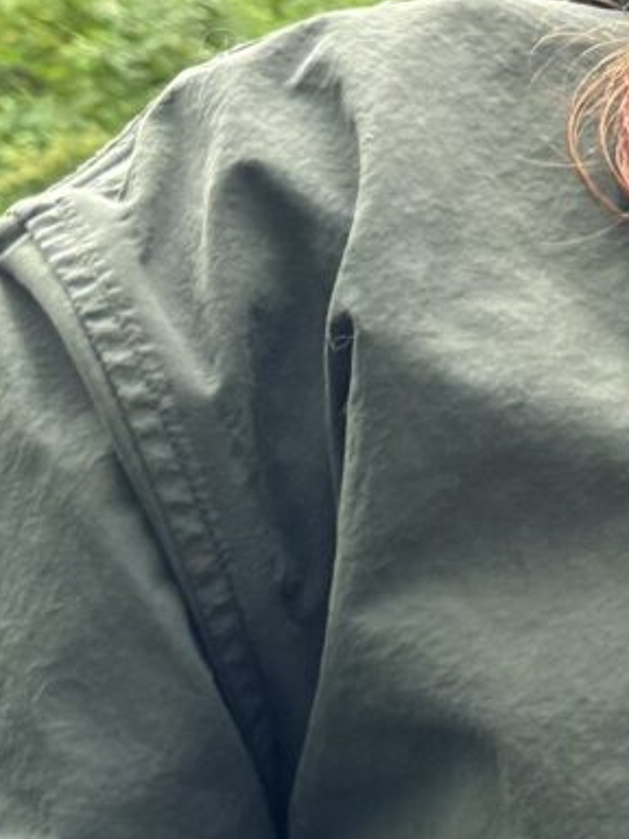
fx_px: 3876
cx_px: 1754
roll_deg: +0.0
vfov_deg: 12.3
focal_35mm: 160
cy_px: 175
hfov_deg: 8.2
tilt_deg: +3.3
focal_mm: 6.76
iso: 100
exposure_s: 1/133
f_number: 1.78
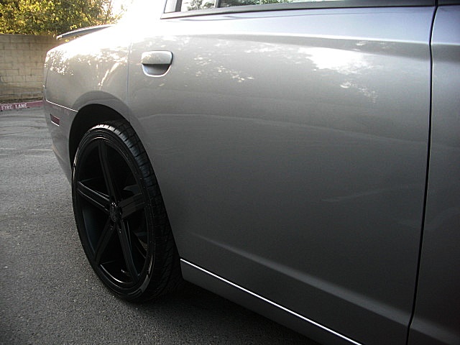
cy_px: 172
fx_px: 478
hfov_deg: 51.4
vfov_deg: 39.7
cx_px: 230
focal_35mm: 36
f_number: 2.8
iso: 100
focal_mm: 6.3
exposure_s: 1/100
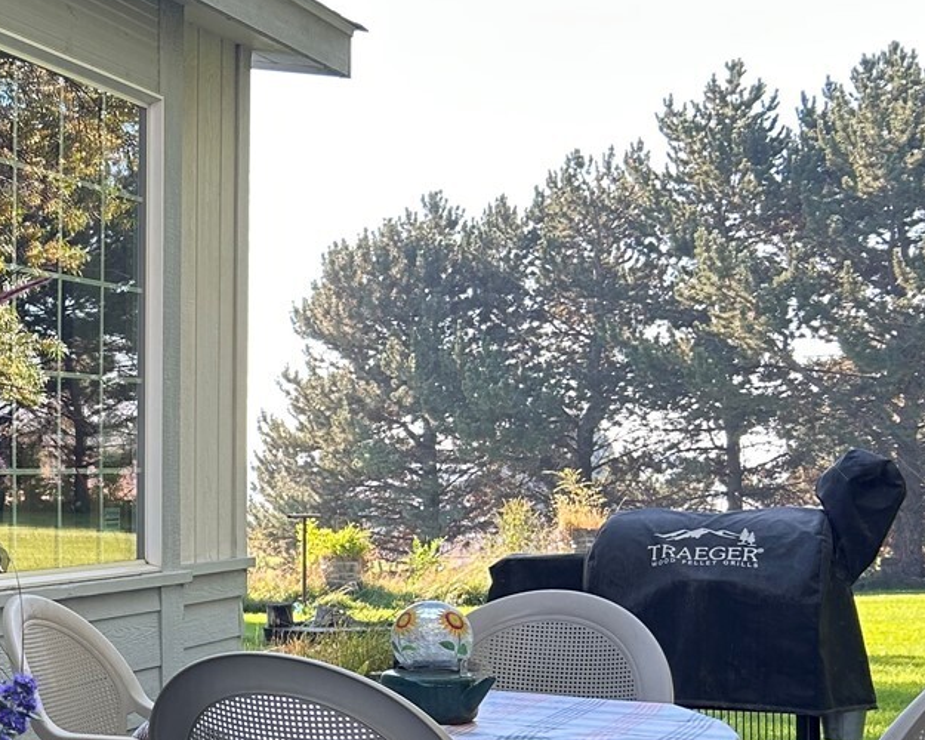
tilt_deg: -2.3
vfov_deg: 23.3
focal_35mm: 65
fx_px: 1779
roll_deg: +0.7
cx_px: -158
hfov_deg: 26.2
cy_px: 525
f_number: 1.5
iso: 50
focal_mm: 5.7
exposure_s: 1/310
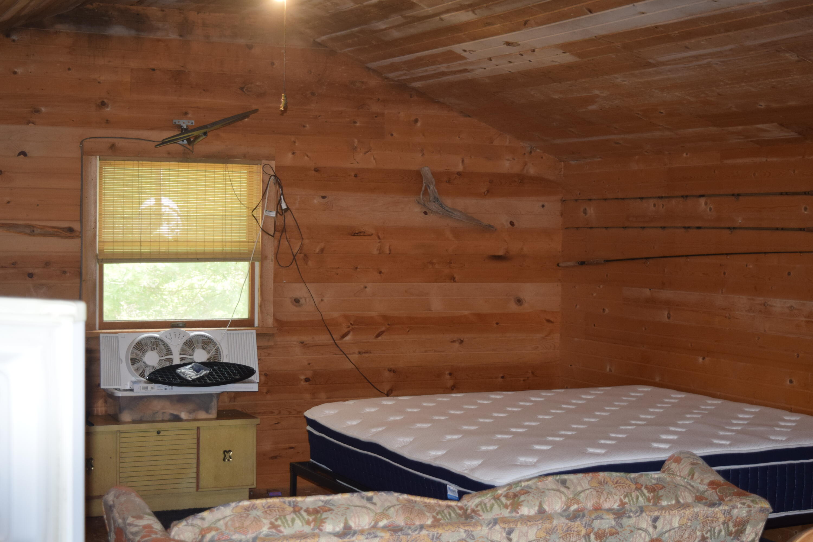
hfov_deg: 33.4
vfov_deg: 22.6
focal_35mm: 60
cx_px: 406
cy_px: 271
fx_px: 1355
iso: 800
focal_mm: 40
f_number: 5
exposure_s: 1/100
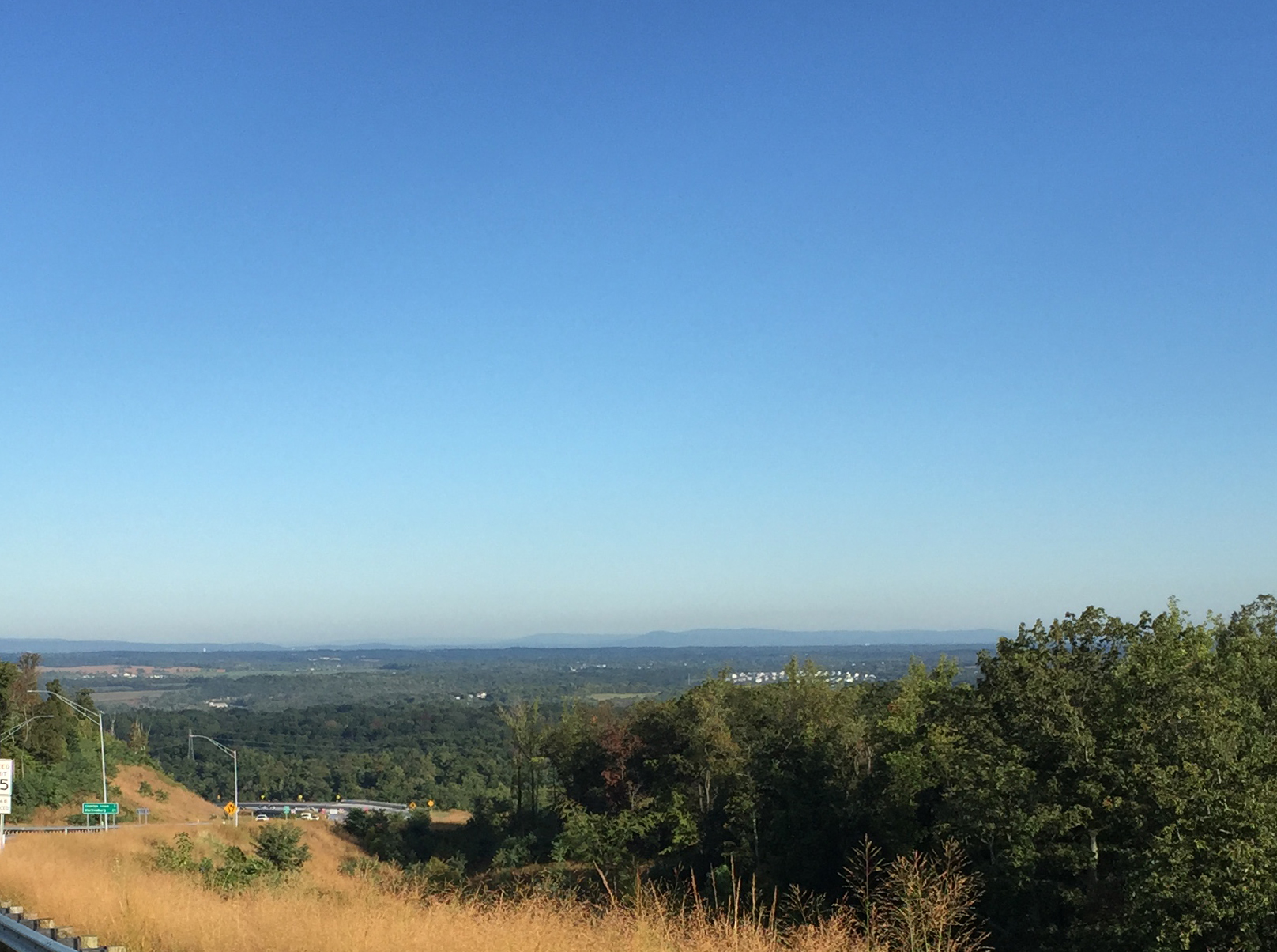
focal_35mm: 58
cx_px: 474
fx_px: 2135
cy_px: 844
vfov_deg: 24.5
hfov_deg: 33.1
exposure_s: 1/1412
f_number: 2.2
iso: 32
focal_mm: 4.15
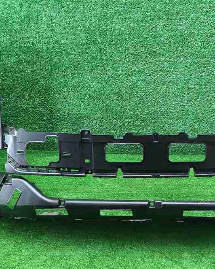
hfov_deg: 27.2
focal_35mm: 55
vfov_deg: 34.1
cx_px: 165
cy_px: 152
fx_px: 437
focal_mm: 5.4
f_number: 1.8
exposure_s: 1/50
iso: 270
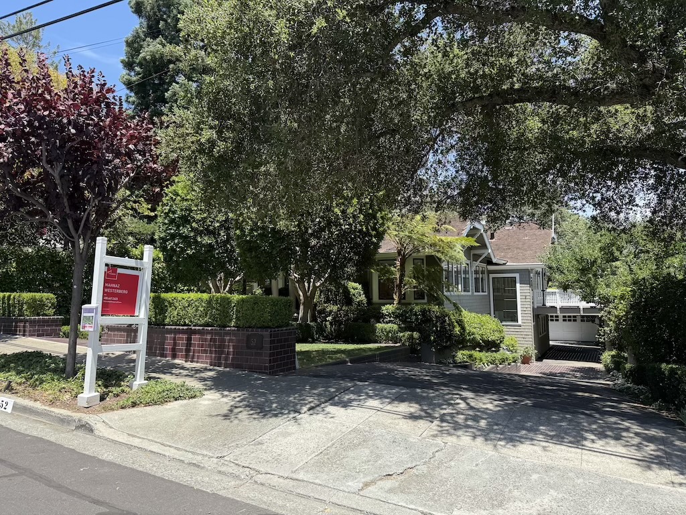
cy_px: 258
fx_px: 476
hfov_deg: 71.6
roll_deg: +0.6
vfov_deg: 56.8
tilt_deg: +7.2
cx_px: 343
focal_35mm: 24
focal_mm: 6.76
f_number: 1.78
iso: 80
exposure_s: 1/1437
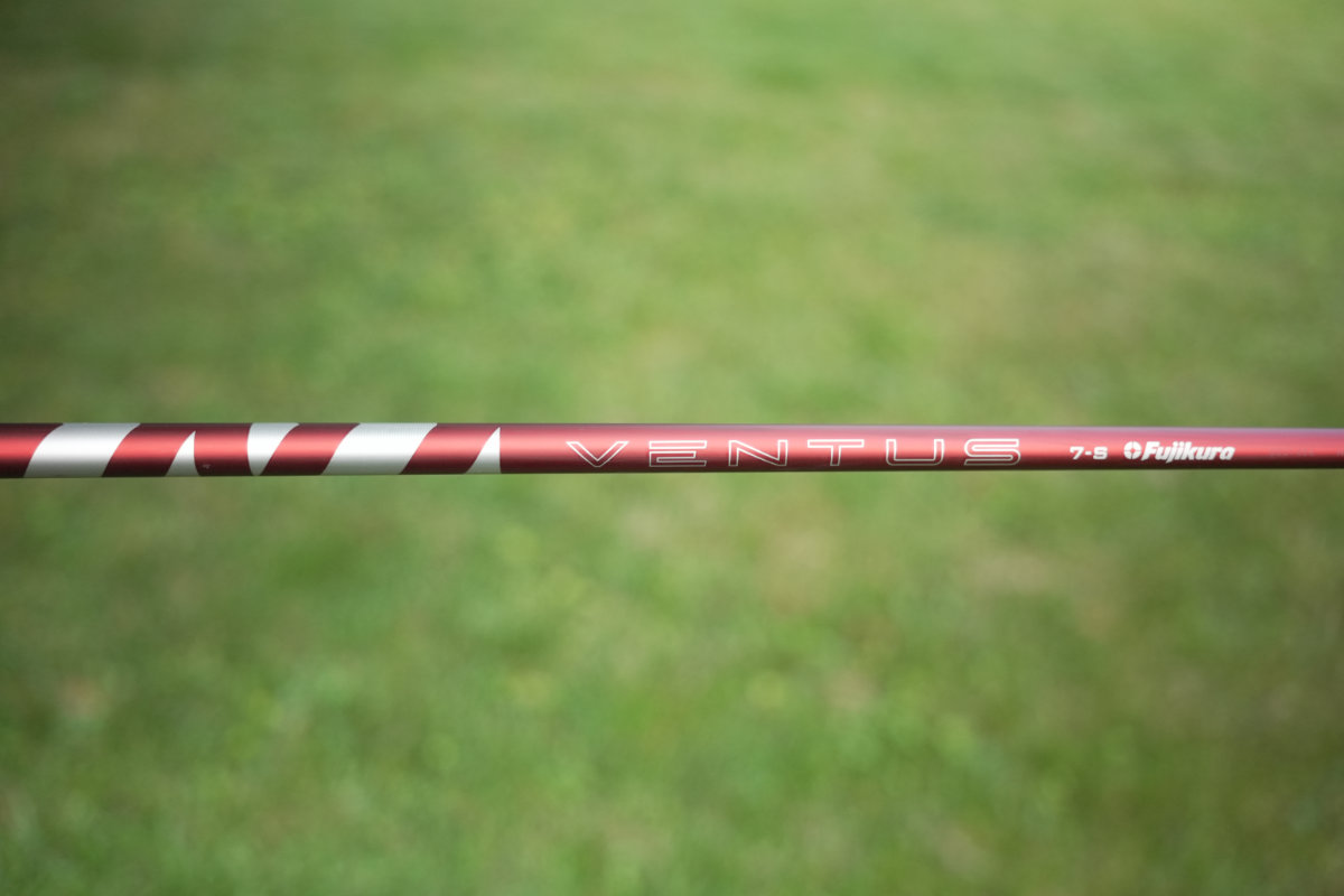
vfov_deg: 41.4
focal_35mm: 32
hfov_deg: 59.0
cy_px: 448
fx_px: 1187
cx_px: 672
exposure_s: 1/50
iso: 800
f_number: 1.8
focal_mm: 21.2
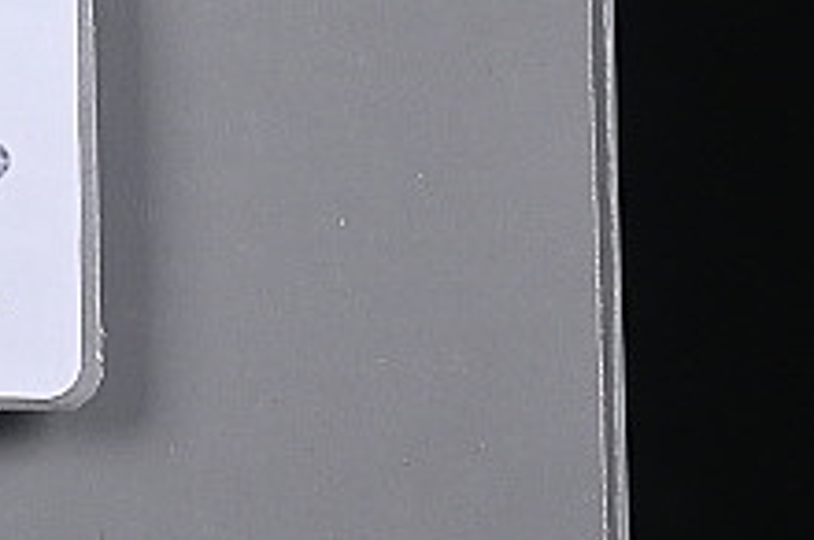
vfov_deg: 3.7
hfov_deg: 5.5
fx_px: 8331
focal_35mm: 369
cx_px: -707
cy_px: 52
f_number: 8
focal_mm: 50
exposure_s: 1/80
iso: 160
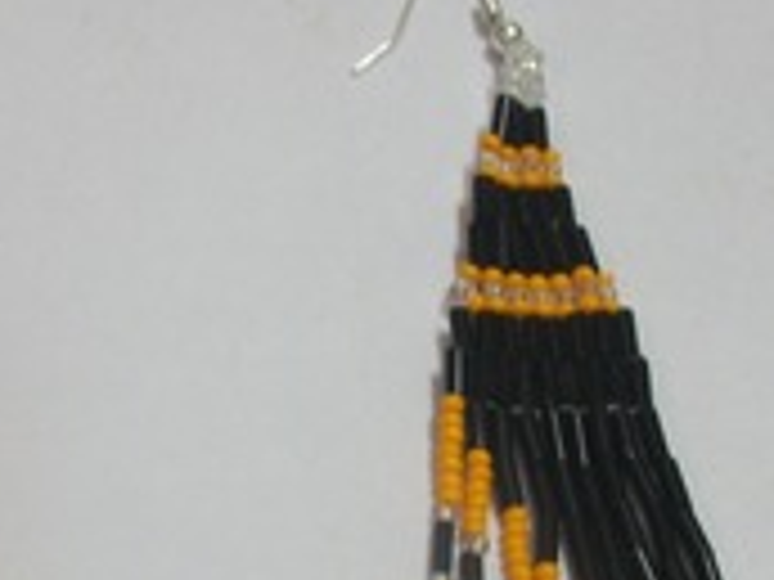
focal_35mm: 93
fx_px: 2079
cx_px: 184
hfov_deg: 20.9
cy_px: 654
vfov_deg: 15.4
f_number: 2.9
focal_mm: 5.7
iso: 127
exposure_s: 1/8
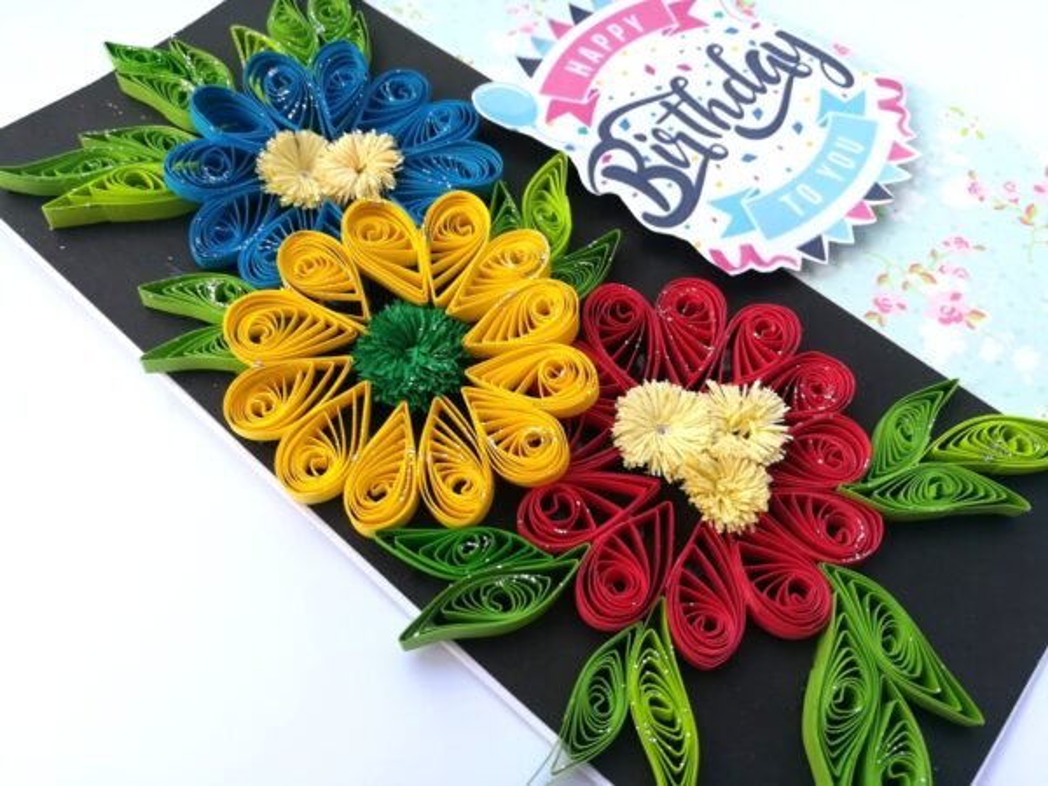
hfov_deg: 67.3
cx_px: 524
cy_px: 393
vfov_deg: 53.1
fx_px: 787
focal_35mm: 26
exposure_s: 1/132
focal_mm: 3.83
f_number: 2.2
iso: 50
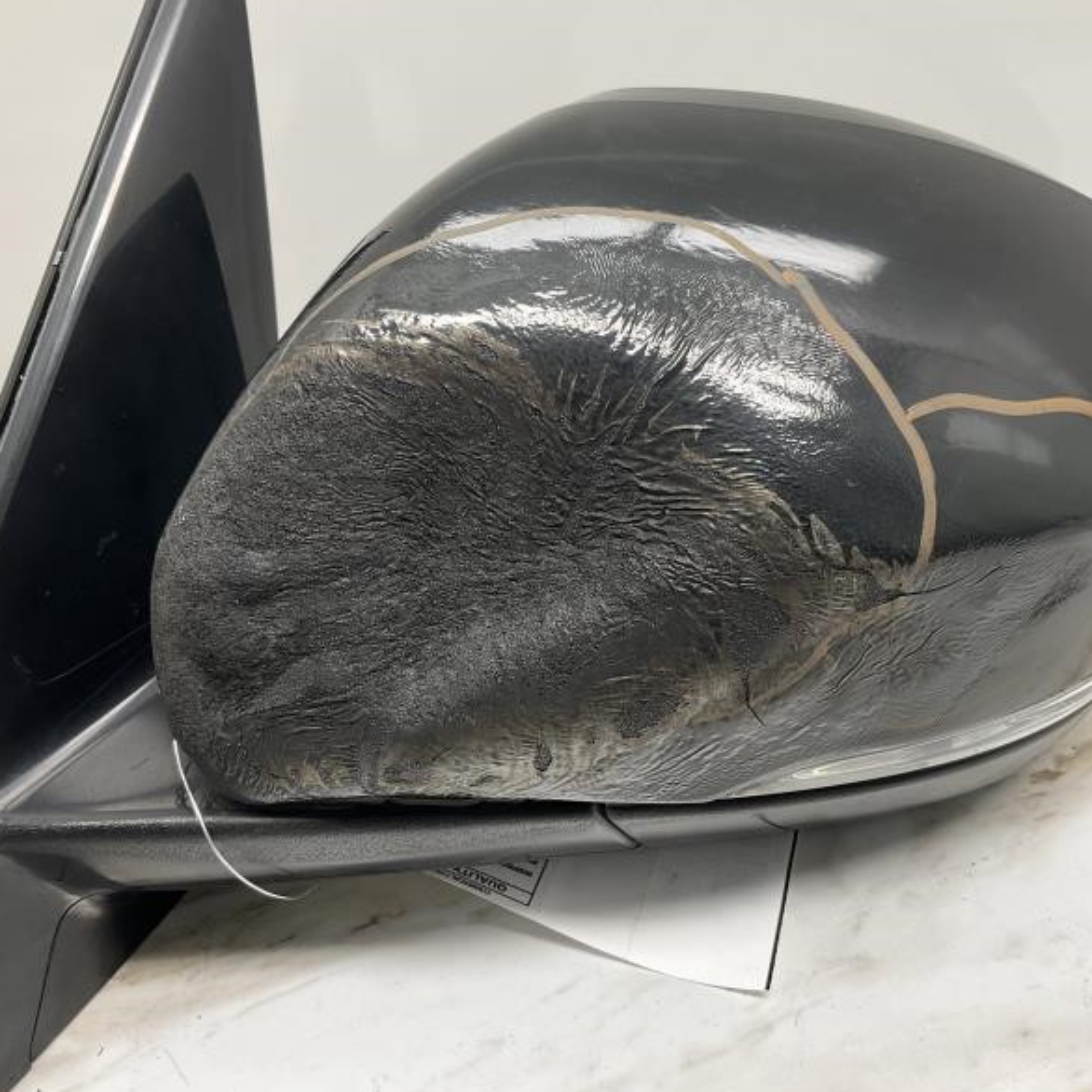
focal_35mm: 35
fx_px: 1249
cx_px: 589
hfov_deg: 47.2
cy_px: 542
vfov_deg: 47.2
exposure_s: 1/150
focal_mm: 3
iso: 20
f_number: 1.8
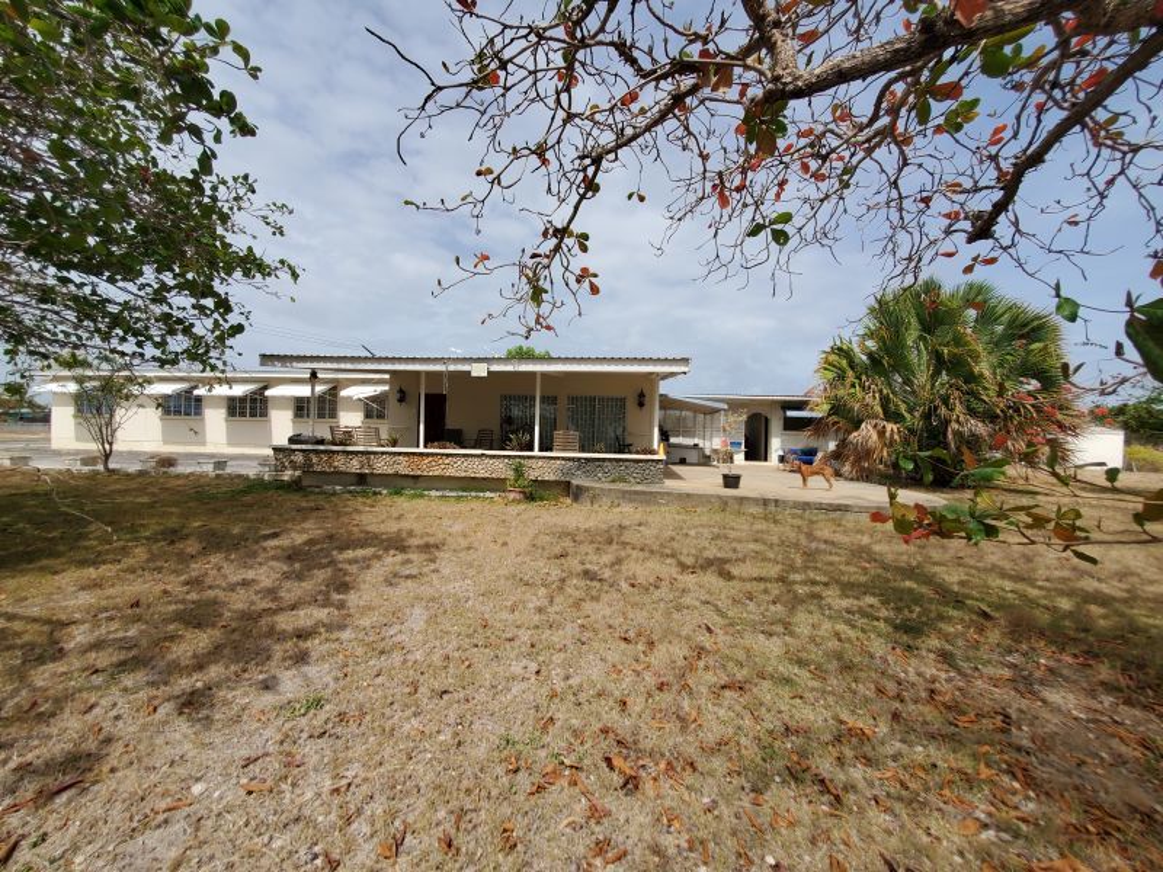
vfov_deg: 89.9
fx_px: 437
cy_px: 436
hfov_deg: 106.2
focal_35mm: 13
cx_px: 582
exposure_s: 1/1297
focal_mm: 1.8
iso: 50
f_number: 2.2
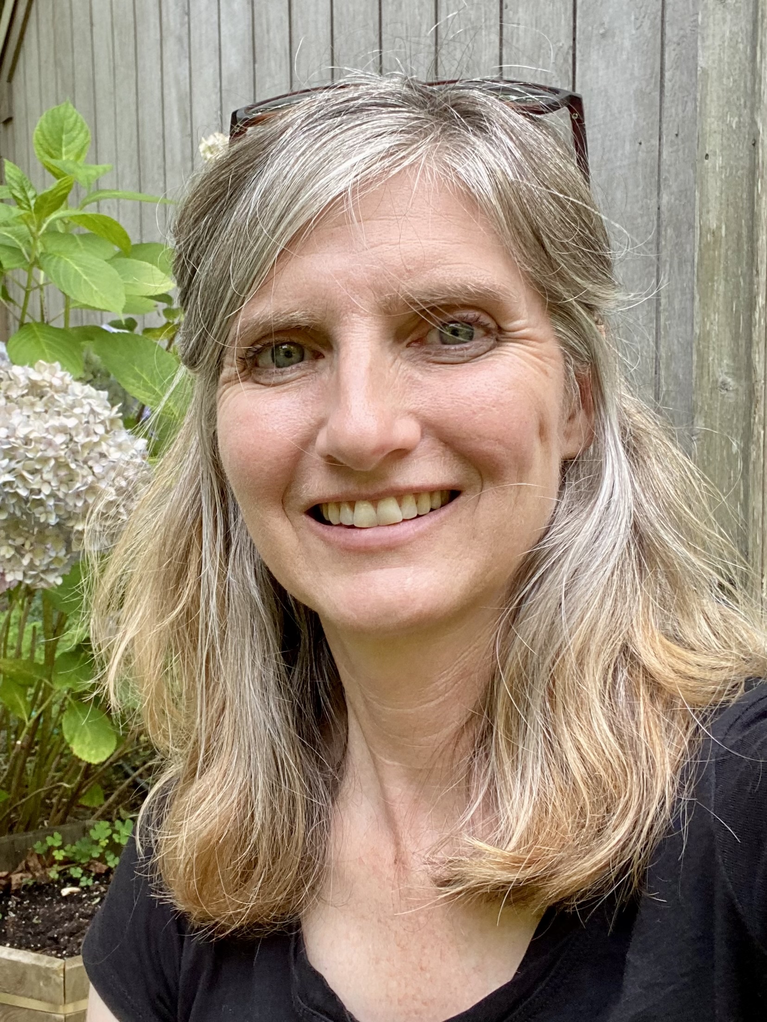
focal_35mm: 30
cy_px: 511
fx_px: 886
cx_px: 384
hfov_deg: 46.8
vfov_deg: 60.0
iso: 64
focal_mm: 2.71
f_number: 2.2
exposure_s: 1/122
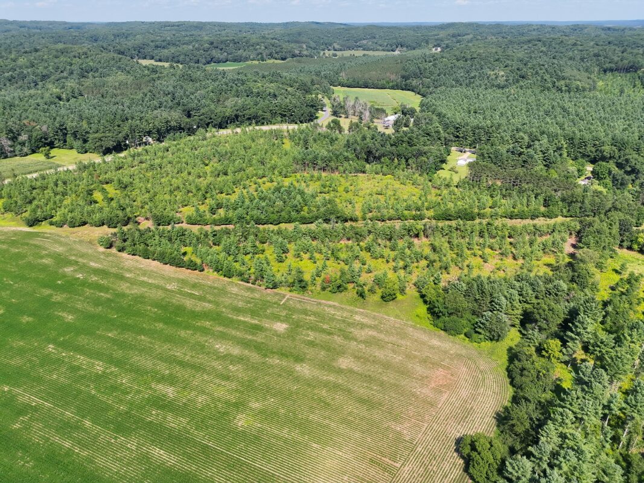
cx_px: 322
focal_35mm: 24
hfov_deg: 71.6
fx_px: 446
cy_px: 242
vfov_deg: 56.8
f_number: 1.7
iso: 160
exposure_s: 1/3000
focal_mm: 6.72
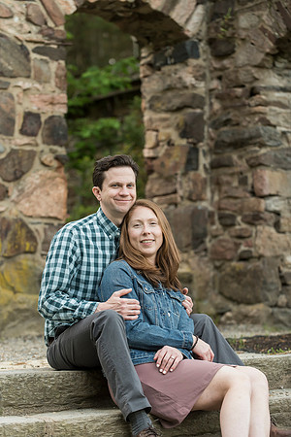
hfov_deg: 11.8
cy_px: 218
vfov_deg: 17.6
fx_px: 1406
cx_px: 146
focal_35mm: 116
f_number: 4
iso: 1250
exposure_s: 1/250
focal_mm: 116
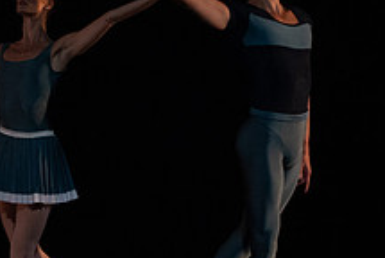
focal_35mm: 864
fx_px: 9253
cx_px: 138
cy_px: 130
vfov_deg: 1.6
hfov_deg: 2.4
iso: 6400
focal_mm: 321
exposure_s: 1/320
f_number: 5.6
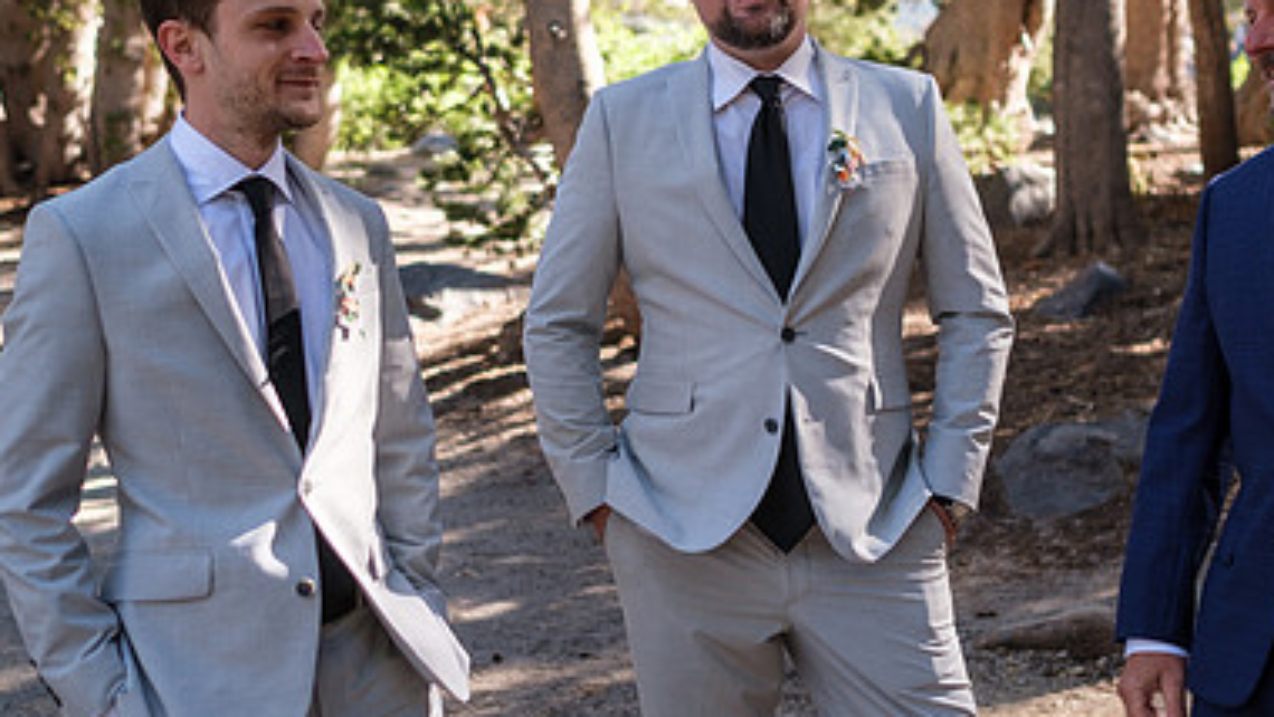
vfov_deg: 21.5
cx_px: 785
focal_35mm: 56
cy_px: 333
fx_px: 1892
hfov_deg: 37.0
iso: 160
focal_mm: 23
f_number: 2
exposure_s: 1/680
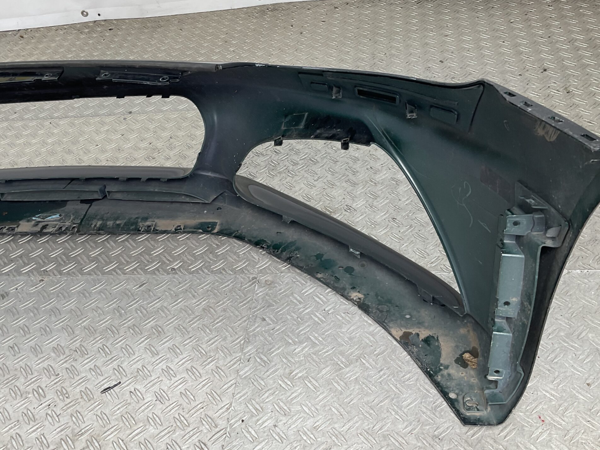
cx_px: 257
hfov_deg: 47.7
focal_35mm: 39
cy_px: 220
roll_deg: +12.1
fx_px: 676
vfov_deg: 36.8
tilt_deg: -39.7
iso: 16
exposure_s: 1/100
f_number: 1.8
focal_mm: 3
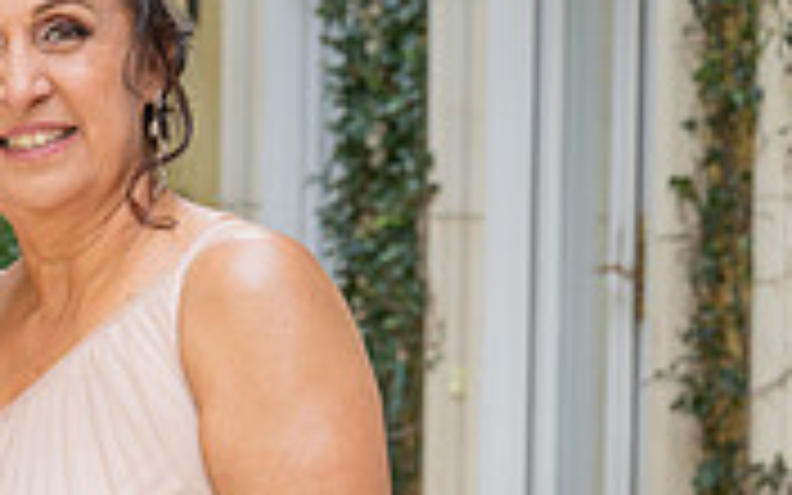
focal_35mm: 191
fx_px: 4123
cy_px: 412
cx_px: -477
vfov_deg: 6.9
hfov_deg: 10.5
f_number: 5.6
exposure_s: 1/200
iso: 200
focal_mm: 57
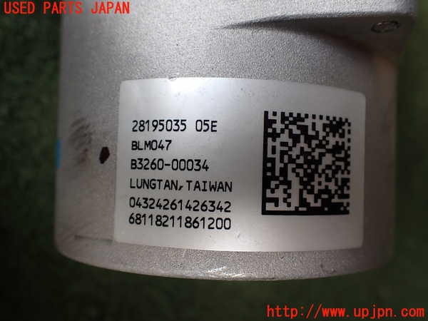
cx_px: 214
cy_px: 160
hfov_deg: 60.0
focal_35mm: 30
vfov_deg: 46.8
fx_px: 371
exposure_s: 1/125
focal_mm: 5.4
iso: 100
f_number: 2.3
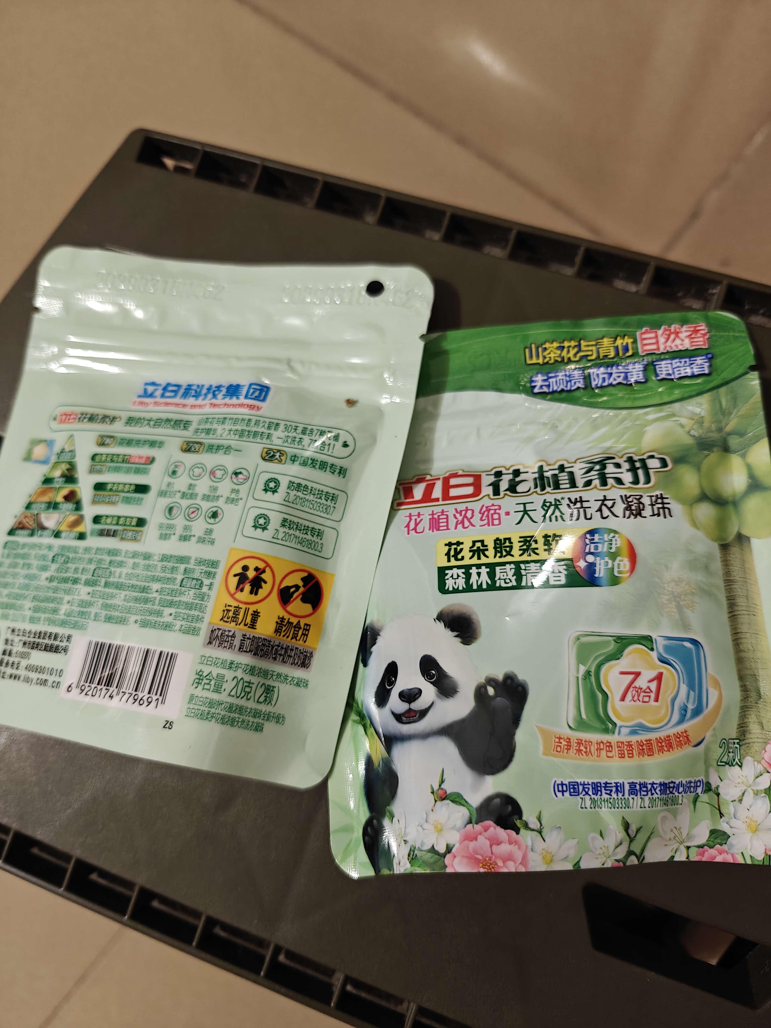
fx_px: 683
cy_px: 514
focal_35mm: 23
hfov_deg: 58.9
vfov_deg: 73.9
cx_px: 386
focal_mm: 6.06
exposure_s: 1/50
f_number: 1.6
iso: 640
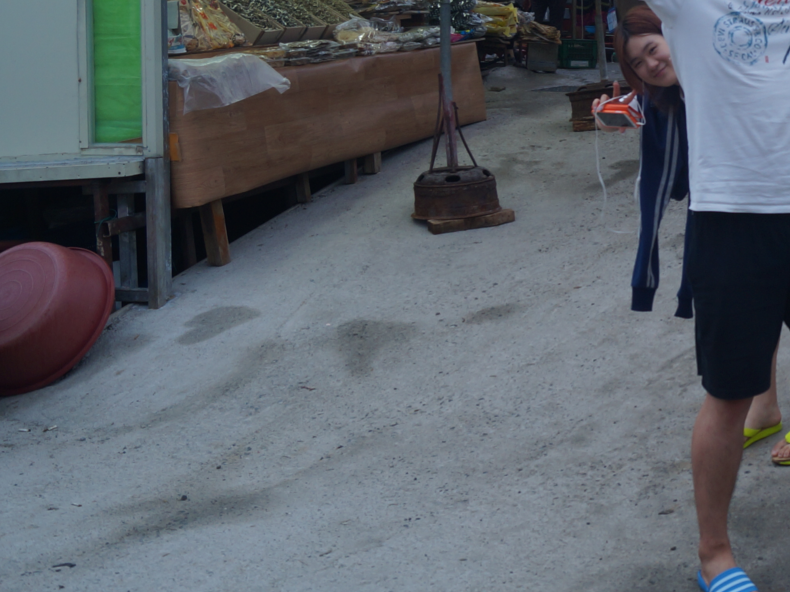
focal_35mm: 71
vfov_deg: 20.4
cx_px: 935
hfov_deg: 24.9
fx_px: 1620
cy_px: 94
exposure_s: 1/60
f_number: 4
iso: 125
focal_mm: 20
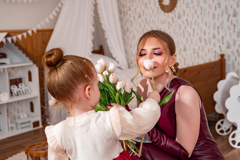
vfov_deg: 36.9
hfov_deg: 53.1
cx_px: 120
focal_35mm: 36
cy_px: 80
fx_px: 240
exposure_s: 1/250
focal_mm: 36
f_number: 3.2
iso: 250
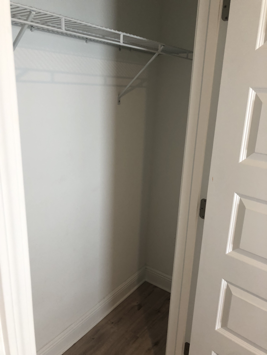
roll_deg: -2.3
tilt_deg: -16.9
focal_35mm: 28
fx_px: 288
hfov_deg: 49.7
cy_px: 178
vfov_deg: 63.4
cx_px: 134
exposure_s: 1/20
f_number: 1.8
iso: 40
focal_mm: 4
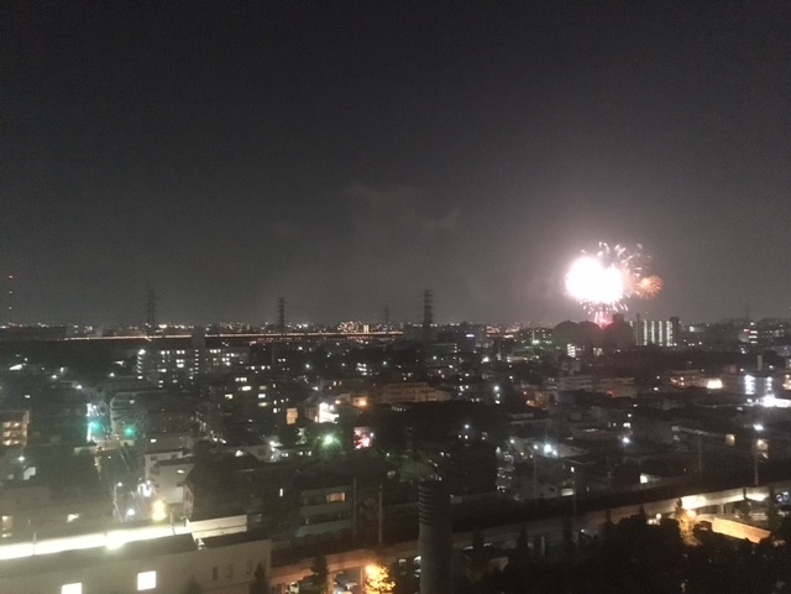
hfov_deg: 61.7
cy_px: 297
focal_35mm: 29
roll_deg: -0.5
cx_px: 396
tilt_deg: +3.2
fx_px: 663
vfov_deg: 48.2
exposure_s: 1/15
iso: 1600
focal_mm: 4.15
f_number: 2.2
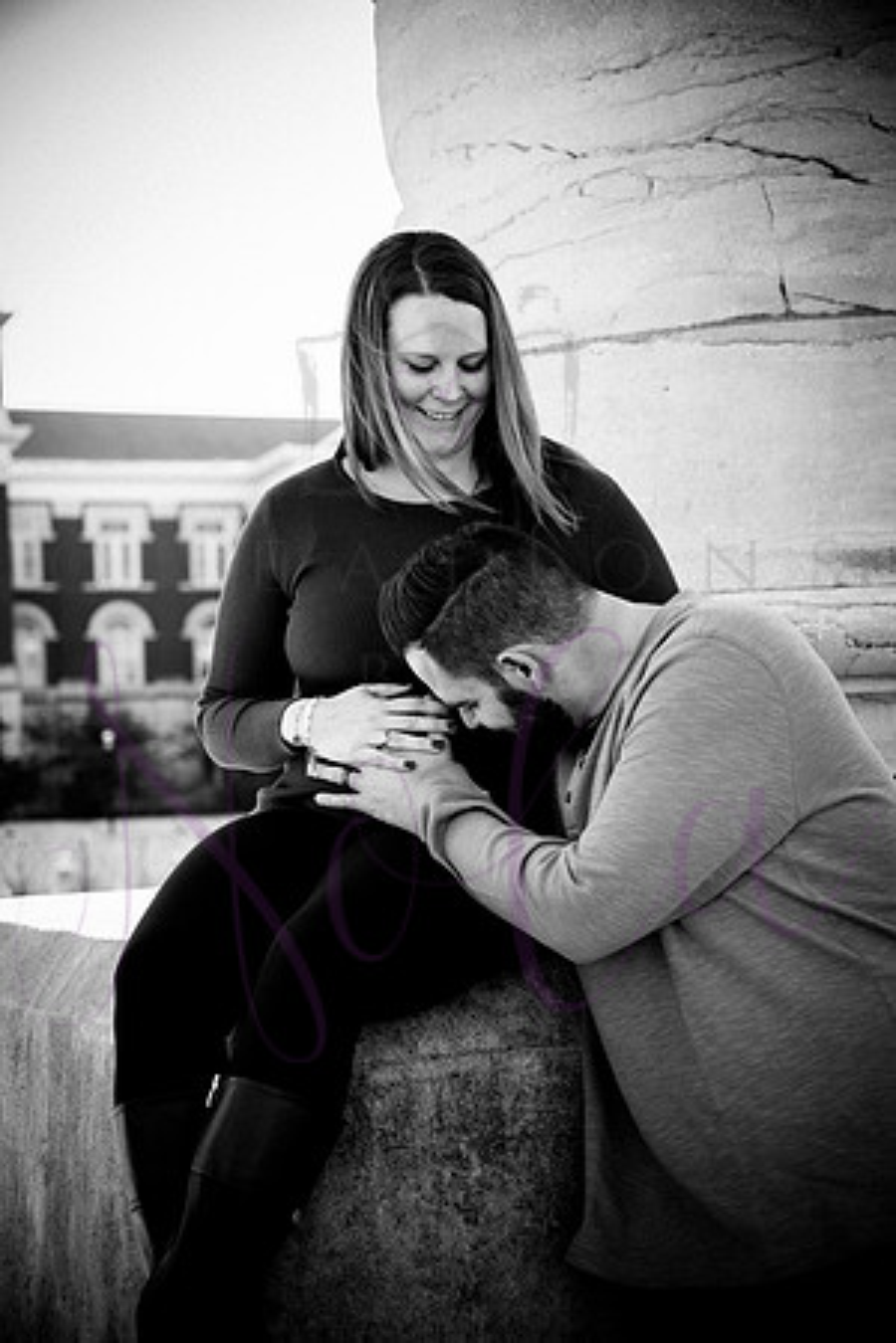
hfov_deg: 20.0
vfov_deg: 29.7
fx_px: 2538
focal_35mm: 68
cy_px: 672
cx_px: 448
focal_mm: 68
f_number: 4.5
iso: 640
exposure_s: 1/640
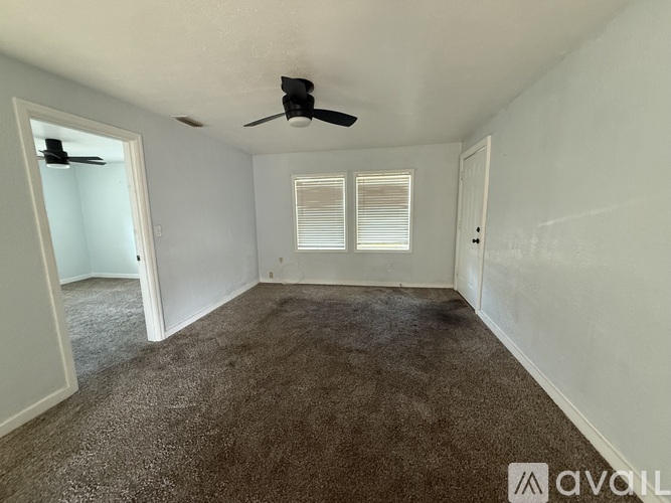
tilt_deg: -9.7
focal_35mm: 14
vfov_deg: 85.7
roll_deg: +0.4
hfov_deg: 102.1
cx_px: 336
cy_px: 252
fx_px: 271
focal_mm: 2.22
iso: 500
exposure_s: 1/60
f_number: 2.2
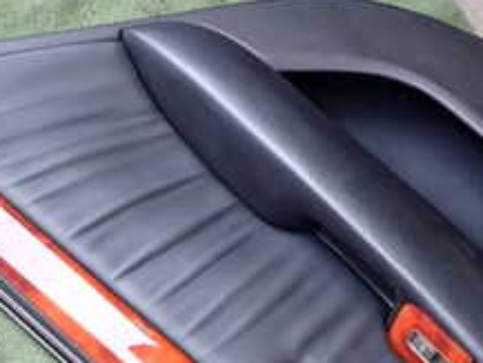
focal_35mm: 69
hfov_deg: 27.9
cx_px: 336
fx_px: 963
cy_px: 352
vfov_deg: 20.7
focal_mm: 4.5
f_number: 2
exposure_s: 1/125
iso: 200
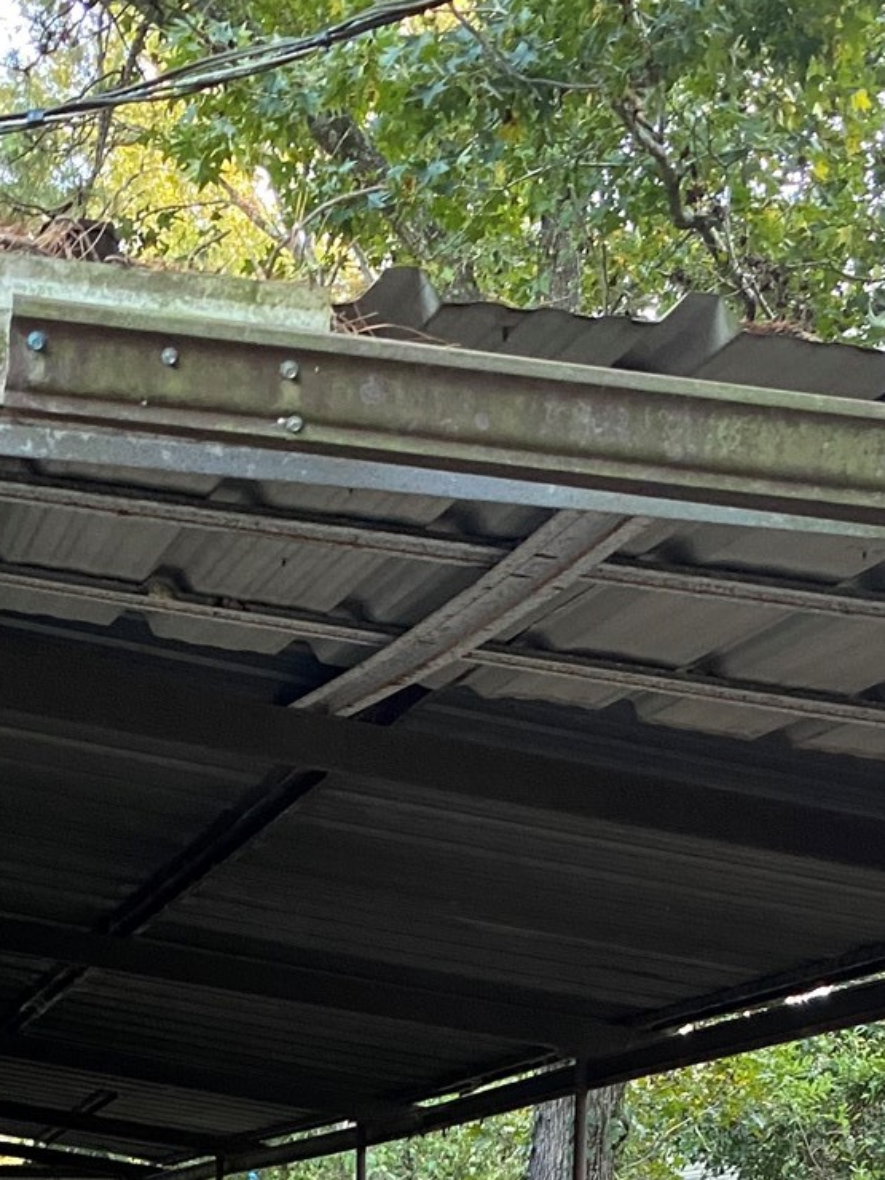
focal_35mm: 72
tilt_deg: -5.8
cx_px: 210
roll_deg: -1.8
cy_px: 1626
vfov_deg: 23.2
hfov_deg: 20.3
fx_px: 2454
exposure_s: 1/60
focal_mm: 4.25
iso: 200
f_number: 1.8
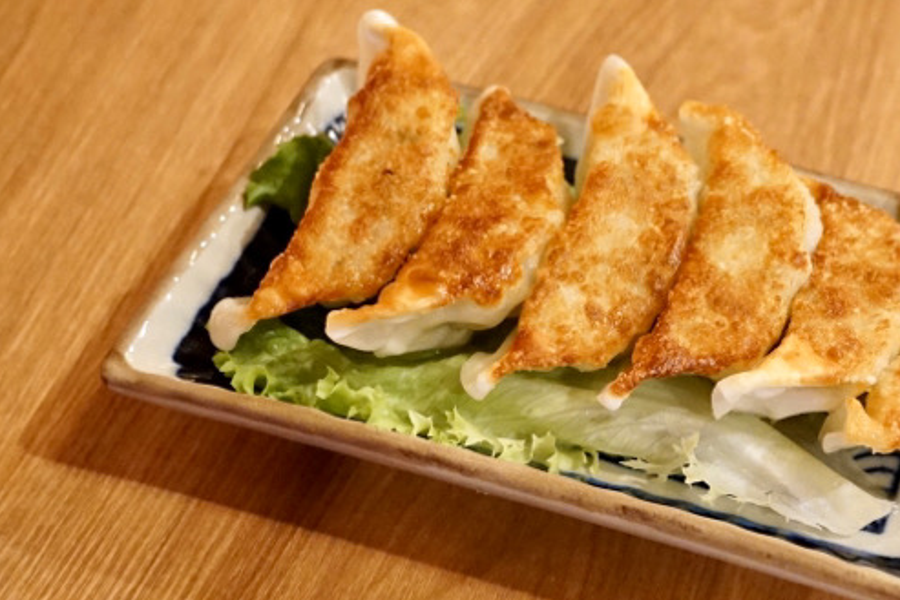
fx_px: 1825
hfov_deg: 27.4
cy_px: 341
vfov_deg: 18.7
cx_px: 637
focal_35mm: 73
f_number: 4.5
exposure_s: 1/60
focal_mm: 30
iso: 5000
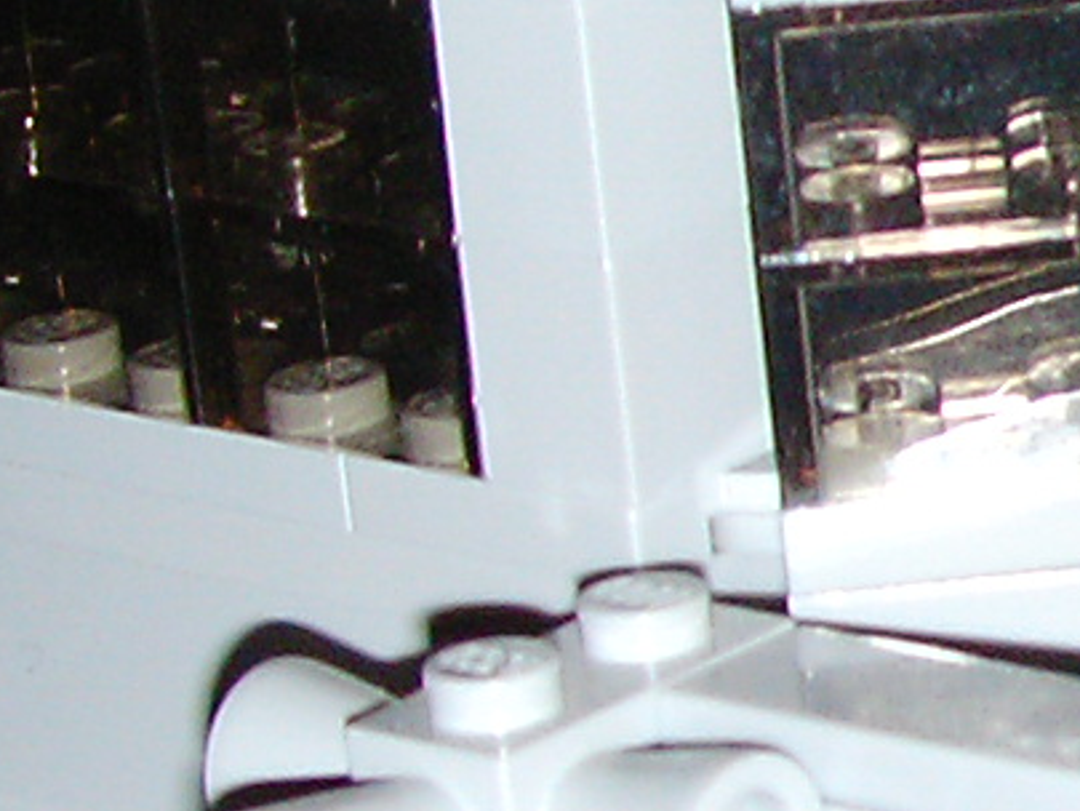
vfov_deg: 7.7
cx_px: 2037
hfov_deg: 9.7
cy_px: 317
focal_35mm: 192
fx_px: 5992
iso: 100
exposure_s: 1/30
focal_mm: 5.8
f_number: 3.5
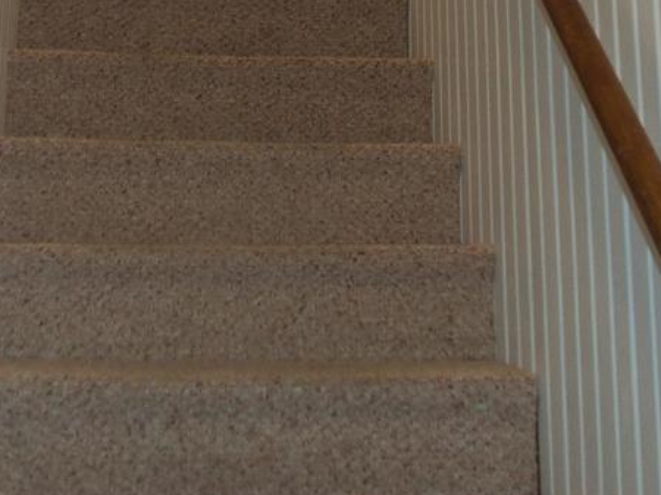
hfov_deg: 29.3
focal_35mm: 66
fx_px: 1260
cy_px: -51
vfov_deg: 21.1
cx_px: 248
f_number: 3.4
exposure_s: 1/30
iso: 100
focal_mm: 5.2
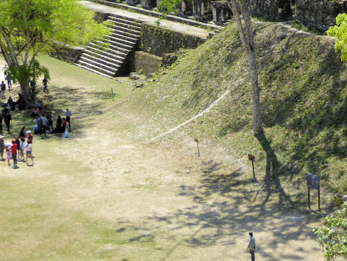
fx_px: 1163
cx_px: 258
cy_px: 90
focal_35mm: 116
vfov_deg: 12.8
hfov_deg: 16.9
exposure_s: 1/400
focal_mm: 9
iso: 100
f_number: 4.1
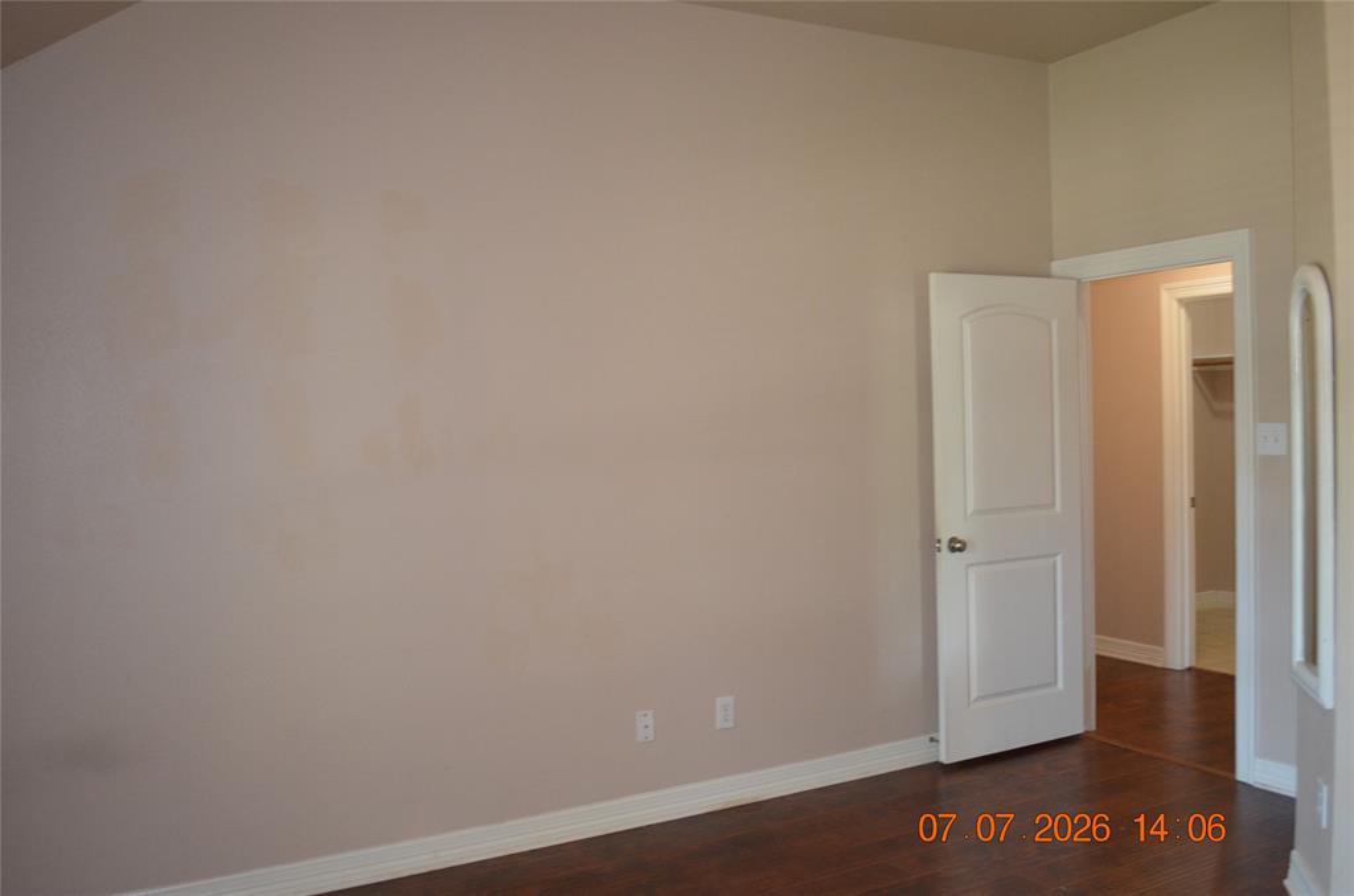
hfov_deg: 62.0
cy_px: 448
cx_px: 677
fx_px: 1126
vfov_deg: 43.4
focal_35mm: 30
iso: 1400
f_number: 3.8
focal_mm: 20
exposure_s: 1/60
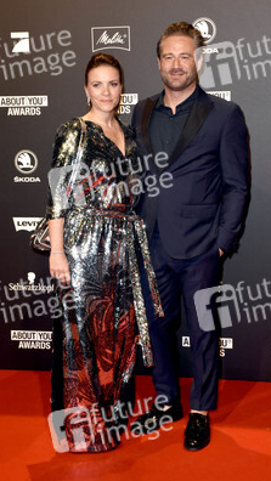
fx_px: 709
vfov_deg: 37.5
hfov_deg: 21.6
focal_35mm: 56
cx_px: 146
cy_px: 242
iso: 1000
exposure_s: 1/125
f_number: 6.3
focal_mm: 35
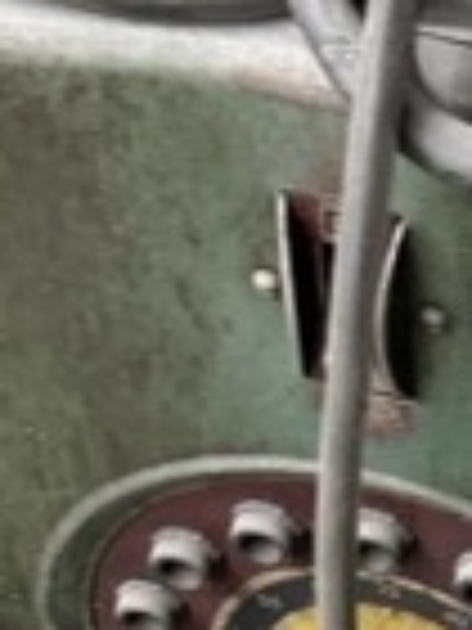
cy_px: 864
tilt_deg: -54.5
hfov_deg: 12.8
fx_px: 2000
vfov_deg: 16.7
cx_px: 710
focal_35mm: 110
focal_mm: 6.76
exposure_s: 1/60
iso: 400
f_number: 1.78
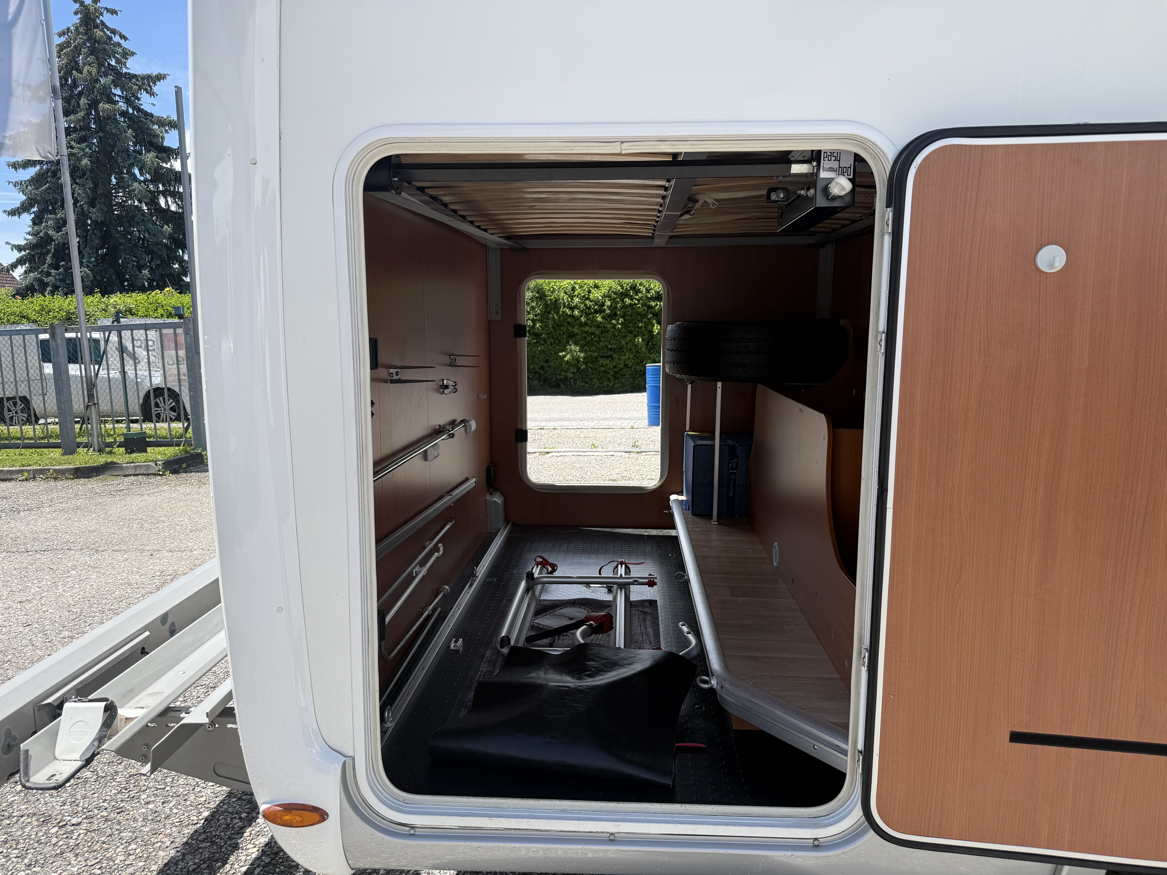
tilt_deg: -5.0
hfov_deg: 71.6
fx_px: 809
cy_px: 438
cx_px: 584
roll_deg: +1.6
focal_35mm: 24
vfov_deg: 56.8
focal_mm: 6.76
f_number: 1.78
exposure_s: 1/2370
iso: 80
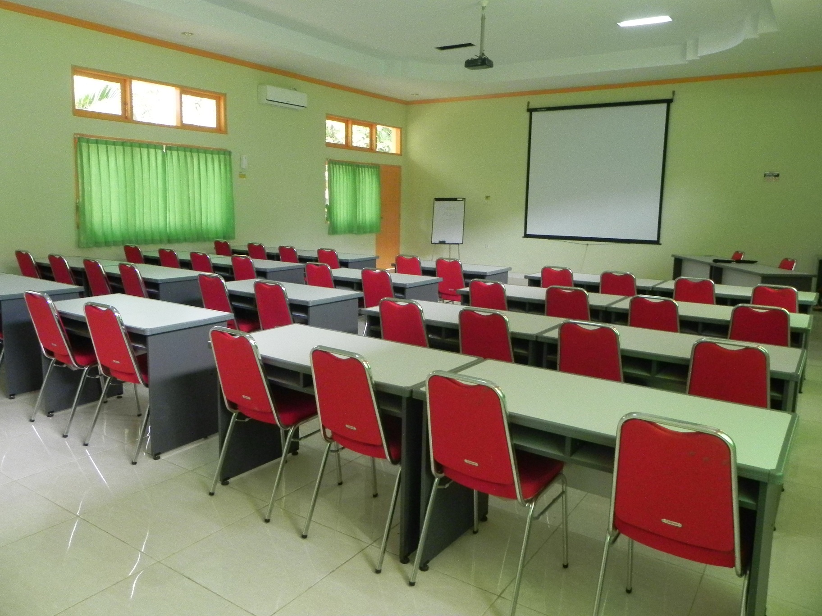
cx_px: 411
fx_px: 617
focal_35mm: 26
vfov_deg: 53.1
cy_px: 308
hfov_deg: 67.3
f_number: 4.5
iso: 800
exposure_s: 1/50
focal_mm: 4.6
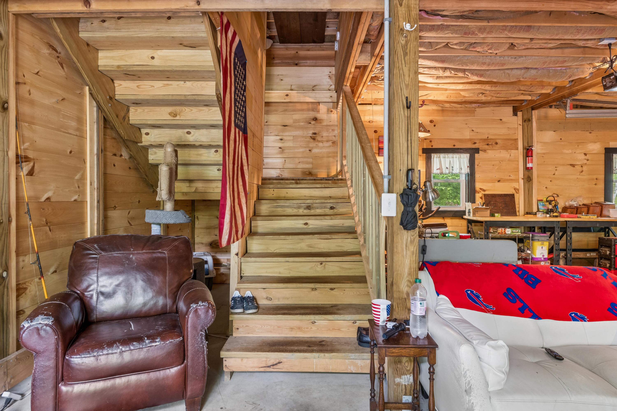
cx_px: 308
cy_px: 206
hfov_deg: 79.2
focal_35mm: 22
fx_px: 373
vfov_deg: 57.8
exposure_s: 1/1.25
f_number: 7.1
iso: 200
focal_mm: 14.5
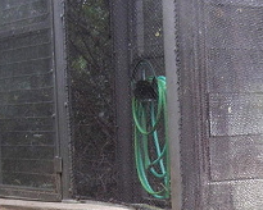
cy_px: 293
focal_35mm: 116
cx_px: 258
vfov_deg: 12.7
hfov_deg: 16.3
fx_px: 903
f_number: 3.2
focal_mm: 6.3
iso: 93
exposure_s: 1/29.8
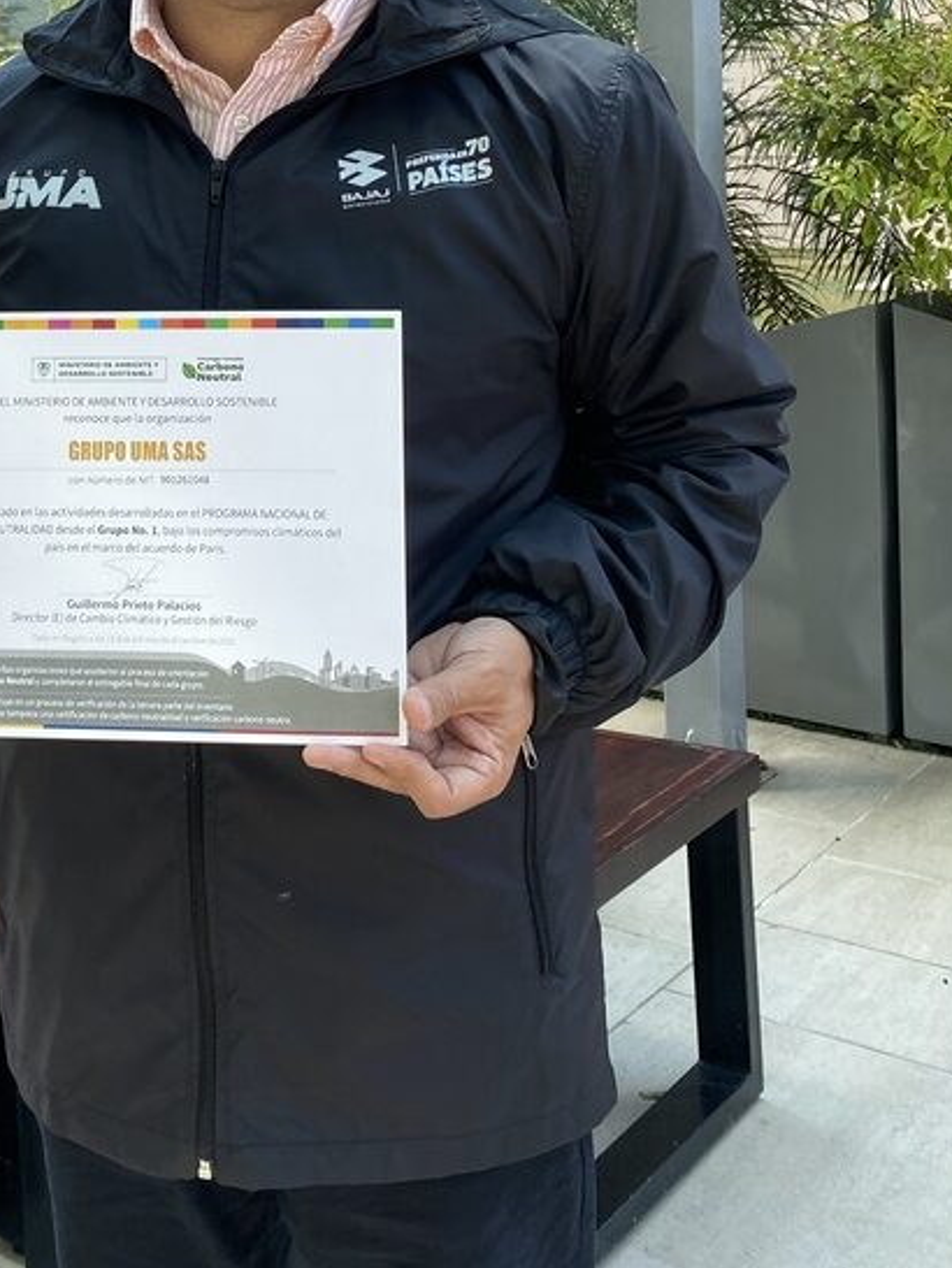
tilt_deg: -2.2
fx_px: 1759
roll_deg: +2.9
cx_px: 188
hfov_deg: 29.6
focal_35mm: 48
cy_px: 190
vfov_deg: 37.7
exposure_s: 1/306
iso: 32
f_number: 1.8
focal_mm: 4.25
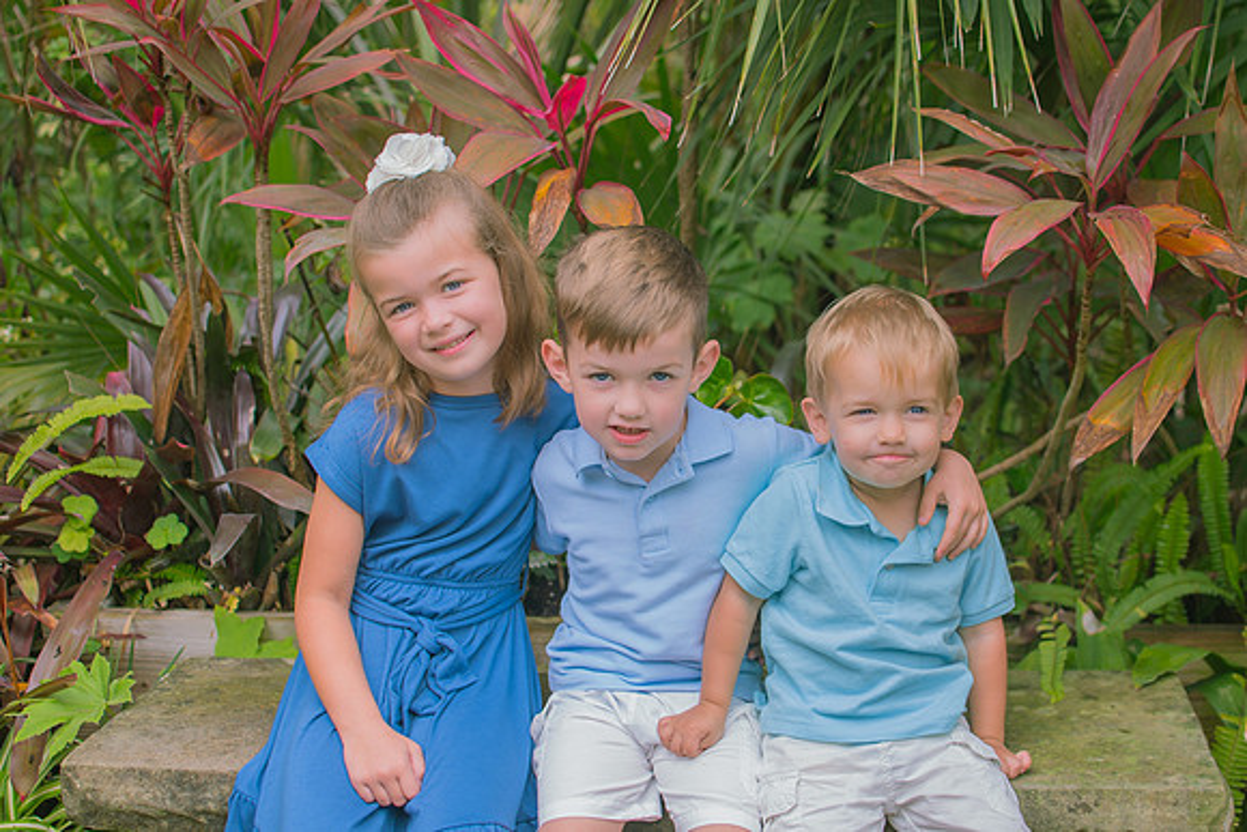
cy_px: 416
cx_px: 624
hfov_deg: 38.2
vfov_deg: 26.0
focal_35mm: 52
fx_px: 1802
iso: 100
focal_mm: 35
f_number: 2.8
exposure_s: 1/250
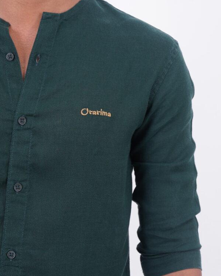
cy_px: 137
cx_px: 110
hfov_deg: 13.6
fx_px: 928
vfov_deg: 16.9
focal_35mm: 114
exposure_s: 1/100
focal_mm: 67
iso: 200
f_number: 8
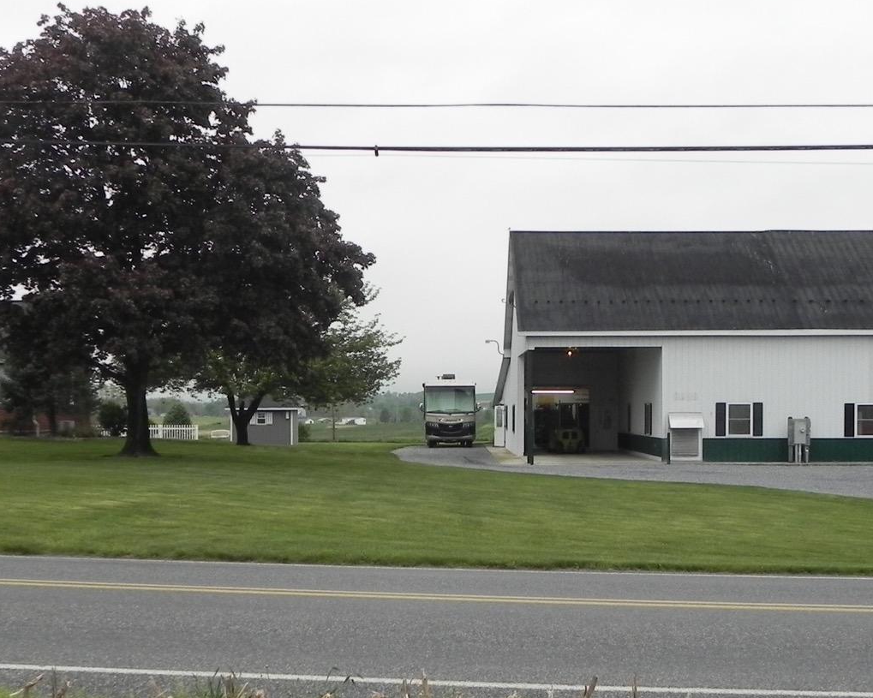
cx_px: 463
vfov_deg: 29.5
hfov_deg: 36.6
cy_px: 453
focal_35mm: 51
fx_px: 1318
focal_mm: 4.6
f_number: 4.5
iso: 160
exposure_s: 1/172
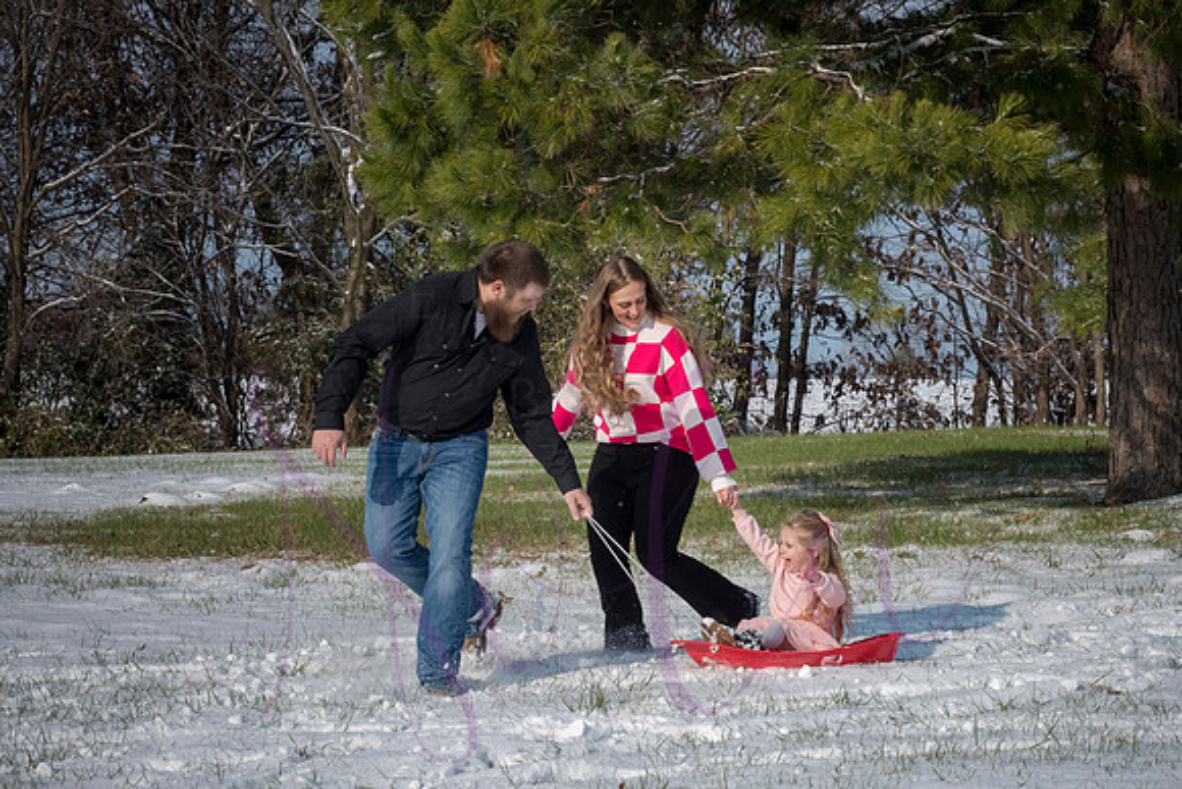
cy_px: 446
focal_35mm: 119
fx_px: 3899
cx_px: 668
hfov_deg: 17.2
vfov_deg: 11.5
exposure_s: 1/1000
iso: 640
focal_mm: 105
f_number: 16
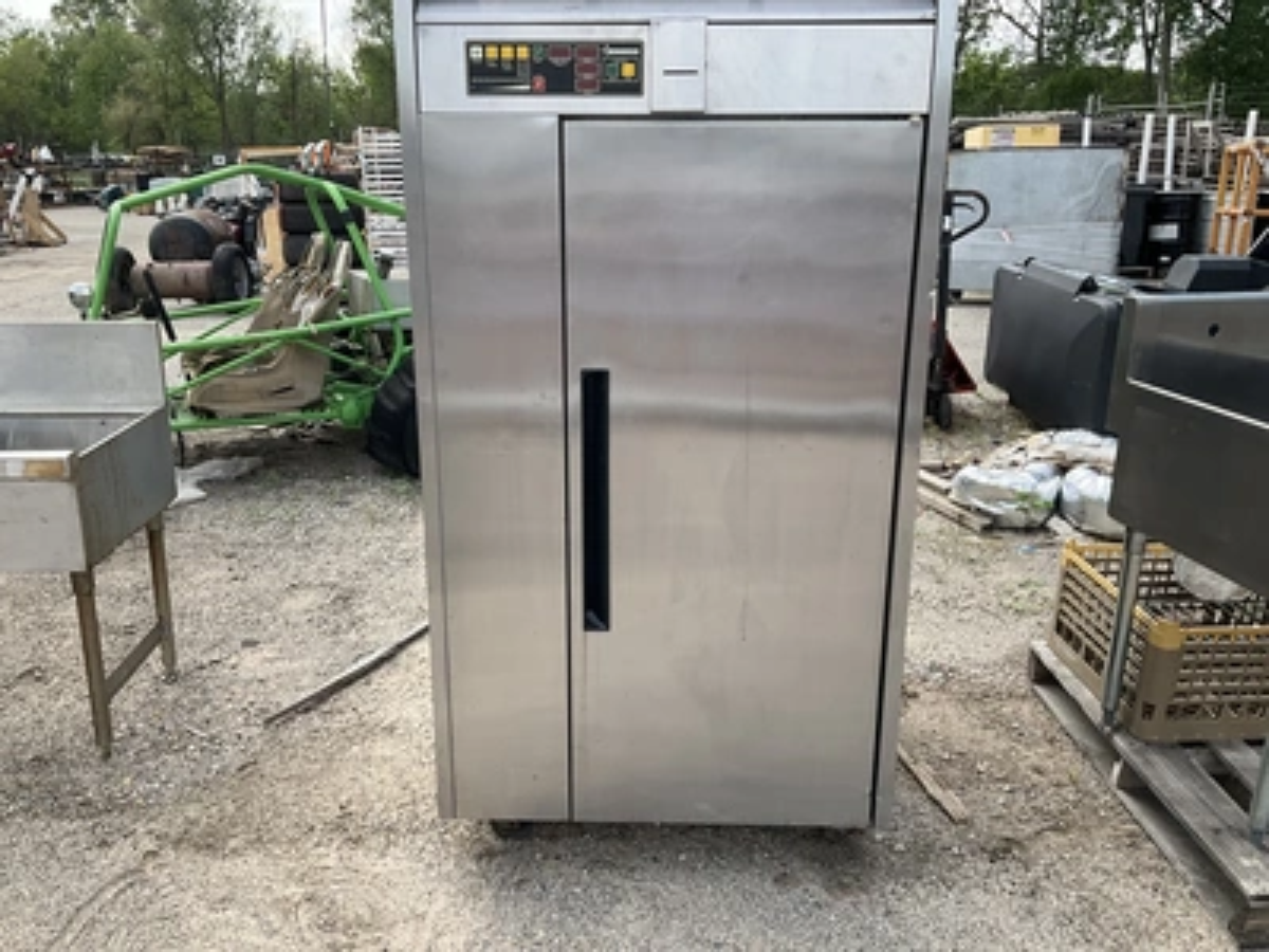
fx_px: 1063
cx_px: 634
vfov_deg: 48.2
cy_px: 476
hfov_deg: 61.7
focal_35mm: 29
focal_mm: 3
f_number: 1.8
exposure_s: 1/657
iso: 25
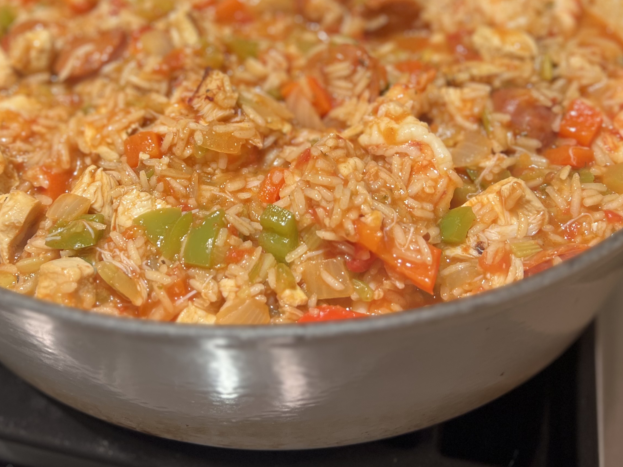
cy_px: 110
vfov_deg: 30.9
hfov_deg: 41.2
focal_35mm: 46
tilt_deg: -48.6
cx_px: 291
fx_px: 828
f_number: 1.5
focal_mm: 5.7
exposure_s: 1/62
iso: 32
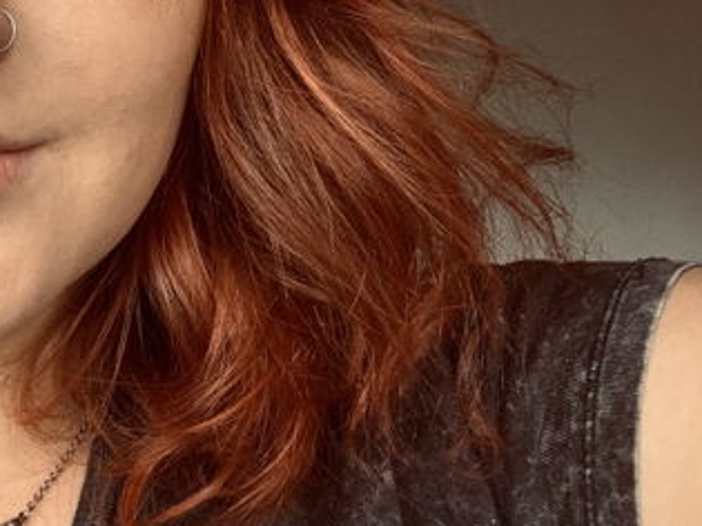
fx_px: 1237
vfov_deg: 23.6
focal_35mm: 61
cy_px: 94
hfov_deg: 30.3
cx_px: 69
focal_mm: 2.87
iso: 80
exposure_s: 1/60
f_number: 2.2
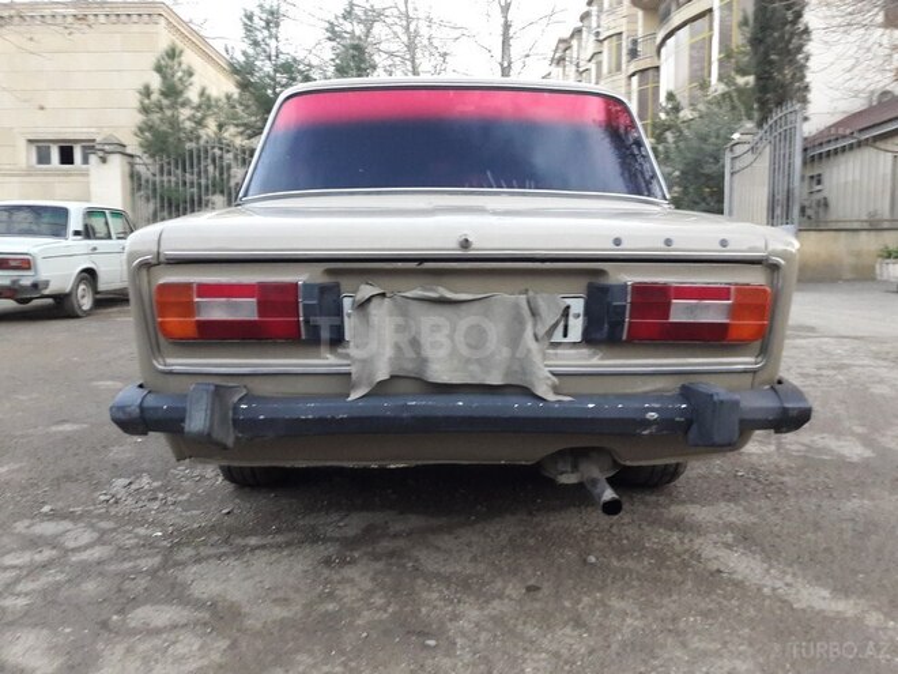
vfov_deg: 49.7
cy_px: 337
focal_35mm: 28
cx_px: 449
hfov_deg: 63.4
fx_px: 726
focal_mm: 3.7
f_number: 1.9
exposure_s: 1/17
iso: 320
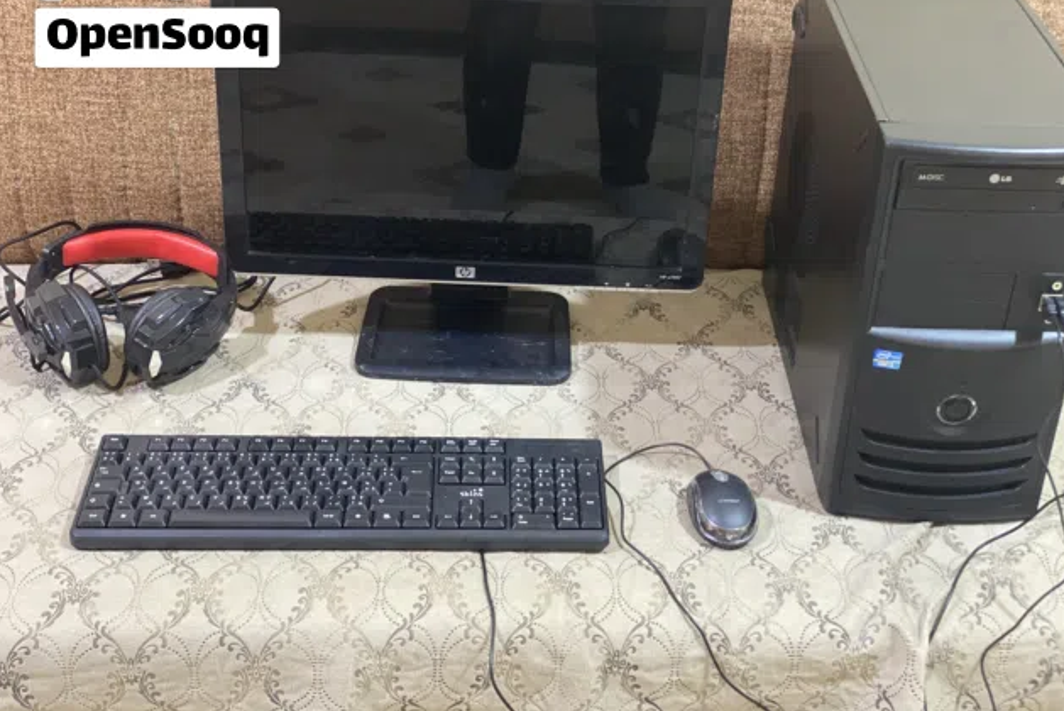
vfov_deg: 24.6
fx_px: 1626
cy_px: 311
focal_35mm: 55
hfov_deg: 36.2
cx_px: 535
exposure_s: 1/40
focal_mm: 6
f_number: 2
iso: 400
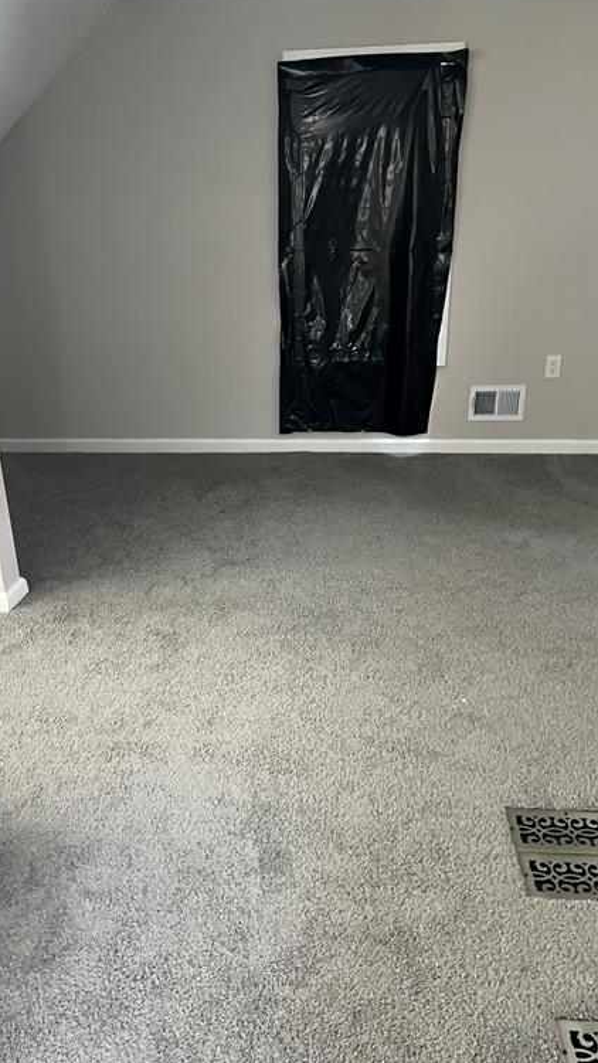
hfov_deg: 40.2
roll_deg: +1.5
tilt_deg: -18.5
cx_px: 282
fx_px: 817
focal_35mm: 29
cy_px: 524
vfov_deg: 66.1
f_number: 1.5
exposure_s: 1/54
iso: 500
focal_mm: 5.7
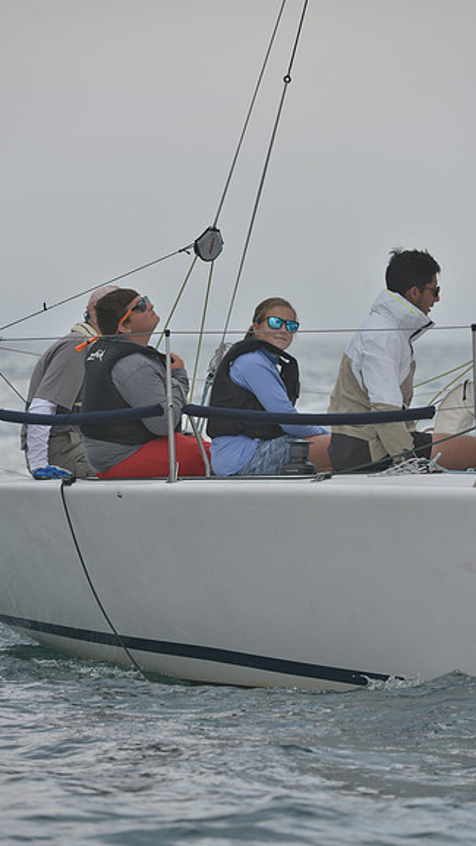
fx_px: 8260
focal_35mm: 368
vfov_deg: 5.9
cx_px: 254
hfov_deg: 3.3
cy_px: 423
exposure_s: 1/800
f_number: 6.3
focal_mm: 350
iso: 280
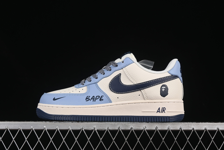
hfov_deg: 27.0
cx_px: 112
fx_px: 467
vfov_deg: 18.2
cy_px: 75
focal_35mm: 75
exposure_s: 1/80
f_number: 8
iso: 160
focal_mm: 50
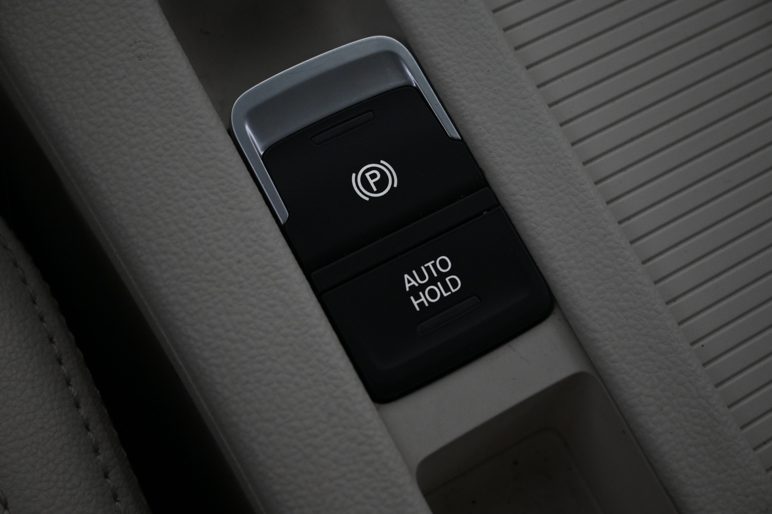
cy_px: 257
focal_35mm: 46
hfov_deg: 43.0
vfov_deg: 29.4
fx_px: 981
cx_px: 386
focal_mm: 30.5
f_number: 4.8
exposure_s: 1/50
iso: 1000
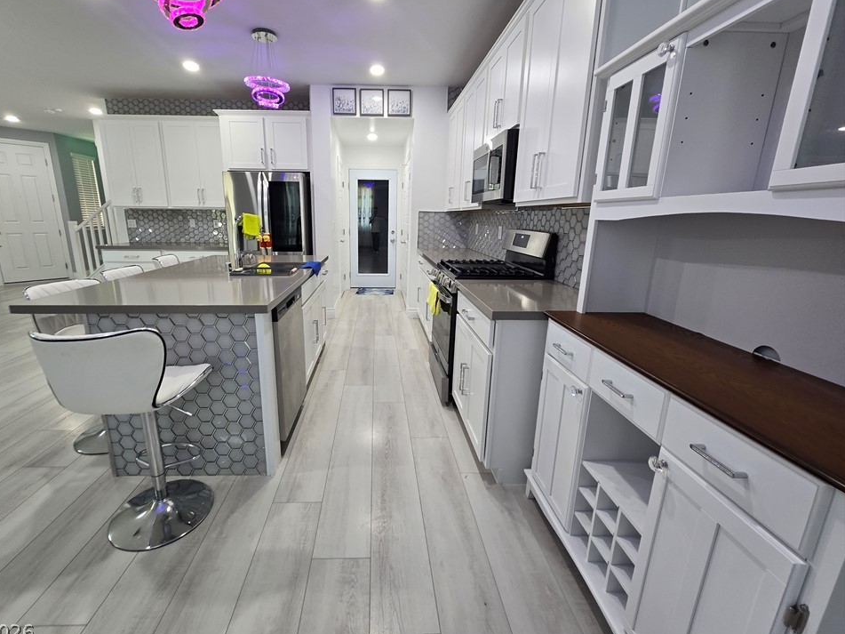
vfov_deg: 85.6
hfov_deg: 101.9
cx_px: 392
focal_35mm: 14
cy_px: 305
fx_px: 342
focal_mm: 2.2
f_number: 2.2
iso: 125
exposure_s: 1/60
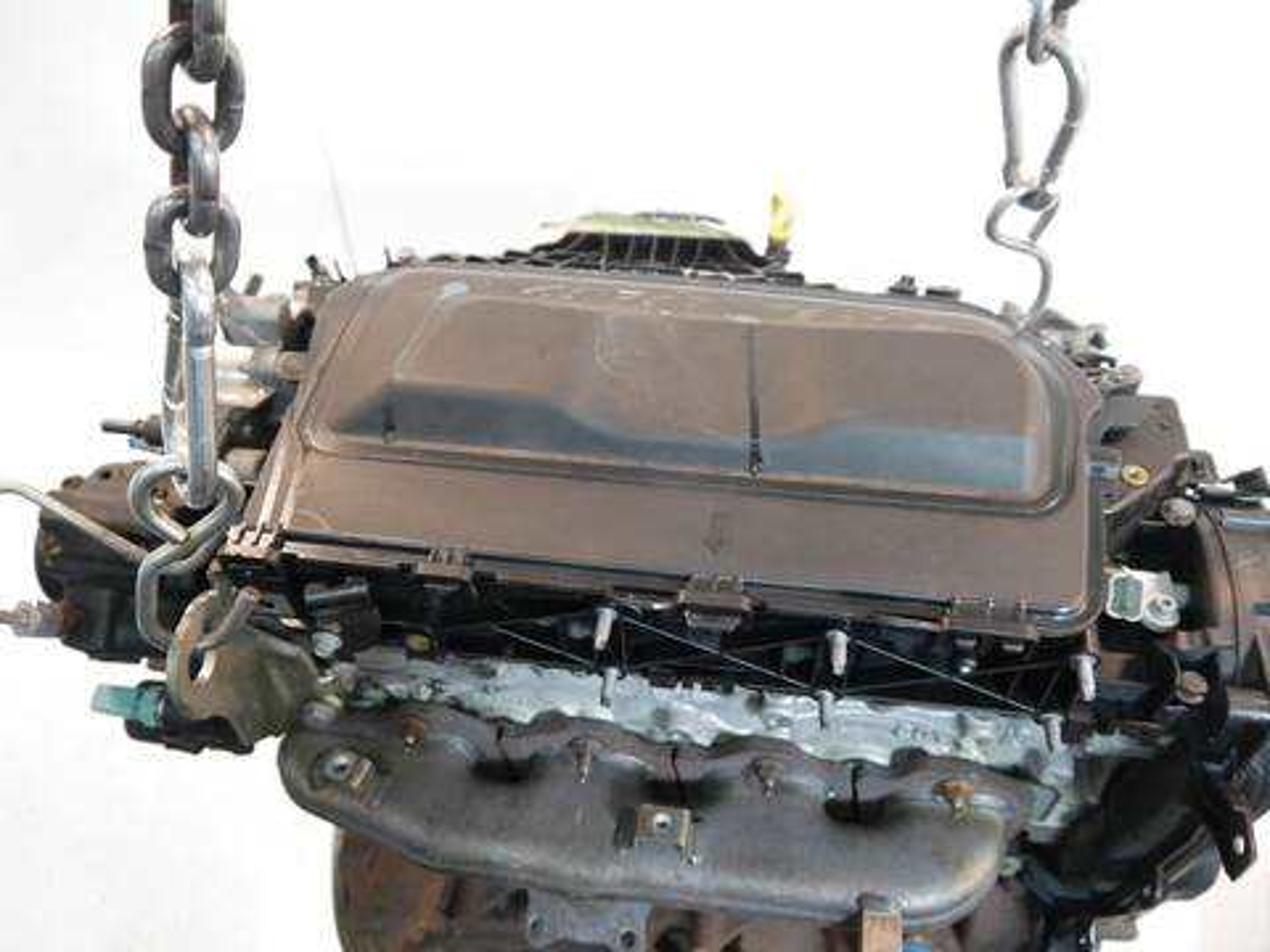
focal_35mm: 28
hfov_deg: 63.4
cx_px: 635
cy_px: 476
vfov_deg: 49.7
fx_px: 1027
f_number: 3.5
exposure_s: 1/125
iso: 1600
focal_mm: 14
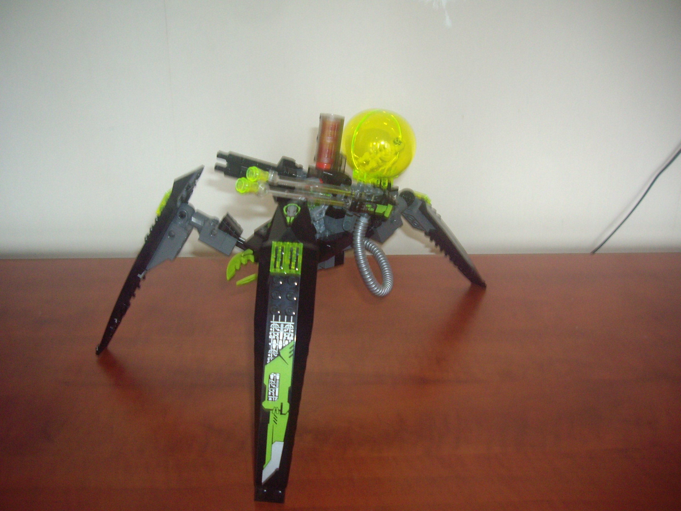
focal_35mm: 38
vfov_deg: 37.7
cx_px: 340
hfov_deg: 49.0
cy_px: 256
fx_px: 748
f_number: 2.7
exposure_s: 1/40
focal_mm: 6.2
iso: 200
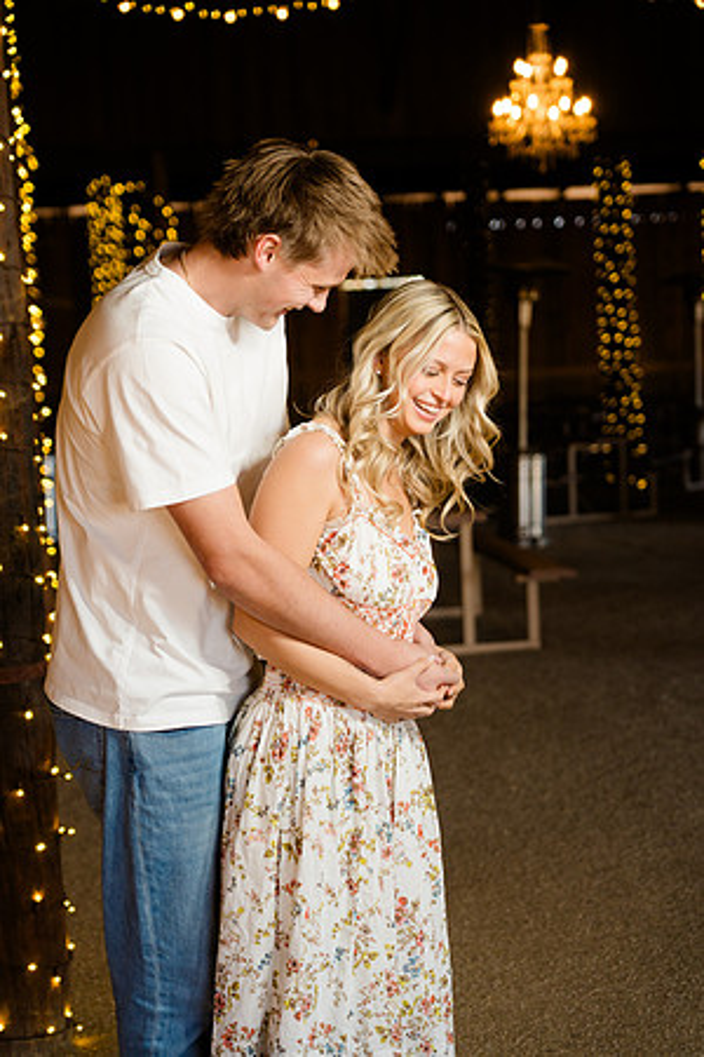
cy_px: 528
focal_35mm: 79
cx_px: 352
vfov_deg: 25.7
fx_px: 2317
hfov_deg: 17.3
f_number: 4
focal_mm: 79
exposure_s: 1/200
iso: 800
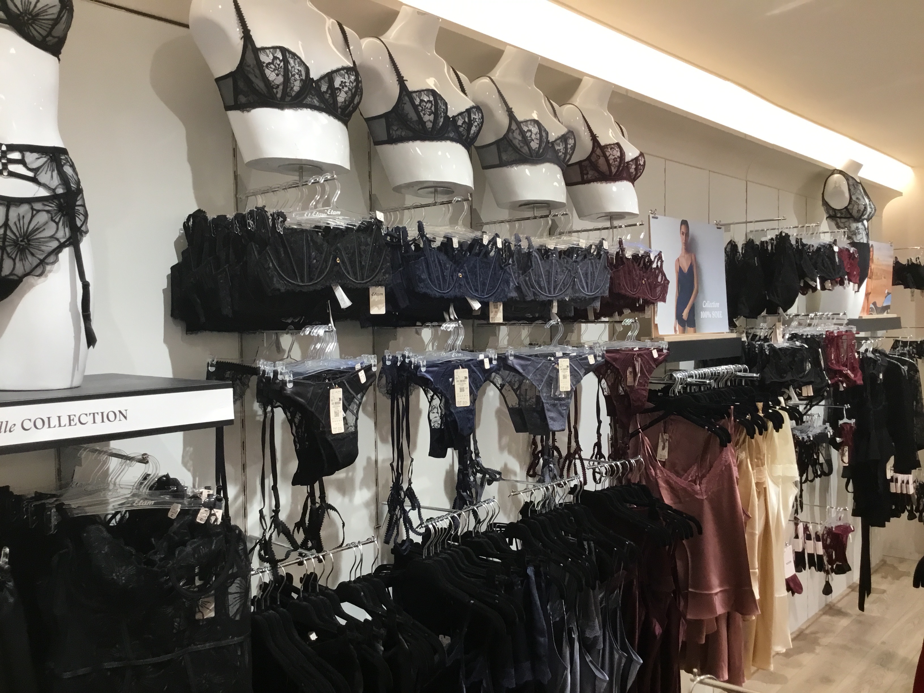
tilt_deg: -2.5
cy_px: 346
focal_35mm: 31
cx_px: 462
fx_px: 827
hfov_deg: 58.4
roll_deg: +1.6
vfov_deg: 45.4
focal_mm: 3.3
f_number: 2.4
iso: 40
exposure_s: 1/33
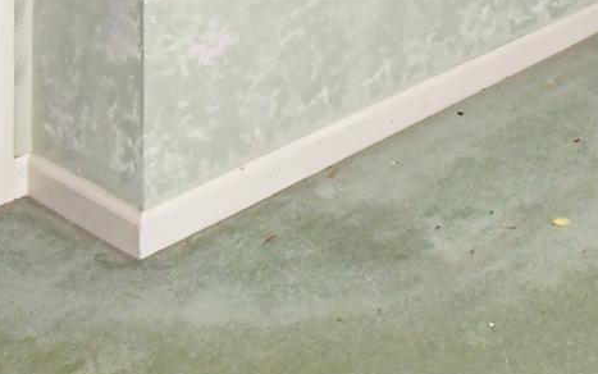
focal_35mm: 67
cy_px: -444
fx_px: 1092
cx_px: 813
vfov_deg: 14.7
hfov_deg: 25.5
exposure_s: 1/250
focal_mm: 10
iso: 4000
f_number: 8
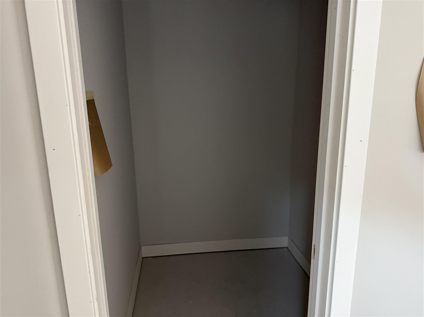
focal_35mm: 24
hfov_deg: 71.6
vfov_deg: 56.8
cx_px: 212
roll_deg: +0.4
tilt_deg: -14.3
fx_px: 294
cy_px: 158
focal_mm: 6.76
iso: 640
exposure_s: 1/60
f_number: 1.78
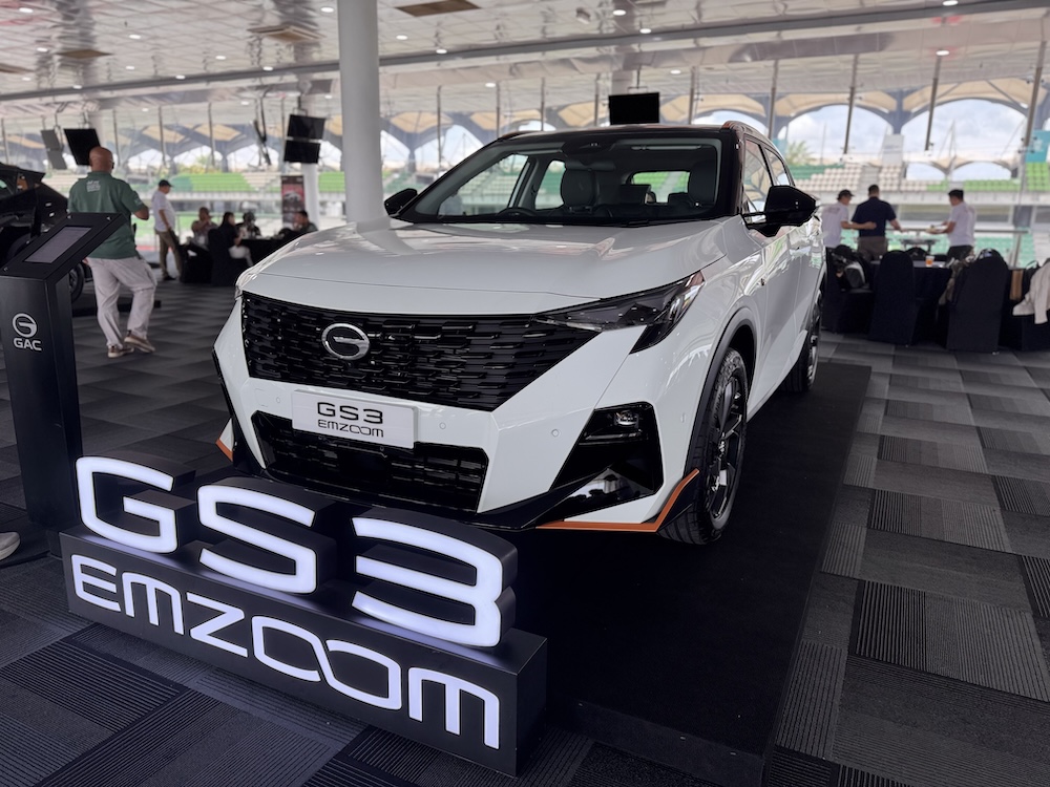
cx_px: 525
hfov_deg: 71.6
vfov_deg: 56.8
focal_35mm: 24
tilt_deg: -12.9
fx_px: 728
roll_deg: -0.6
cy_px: 394
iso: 80
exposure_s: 1/379
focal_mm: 6.76
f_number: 1.78
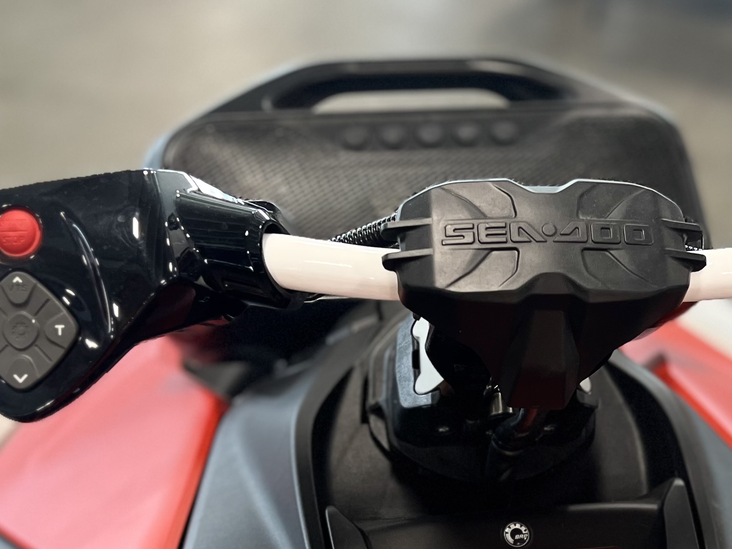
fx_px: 1375
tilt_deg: -39.5
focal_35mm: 65
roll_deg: -2.4
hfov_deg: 29.7
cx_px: 467
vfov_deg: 22.1
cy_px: 483
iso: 125
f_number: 1.5
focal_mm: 5.7
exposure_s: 1/60
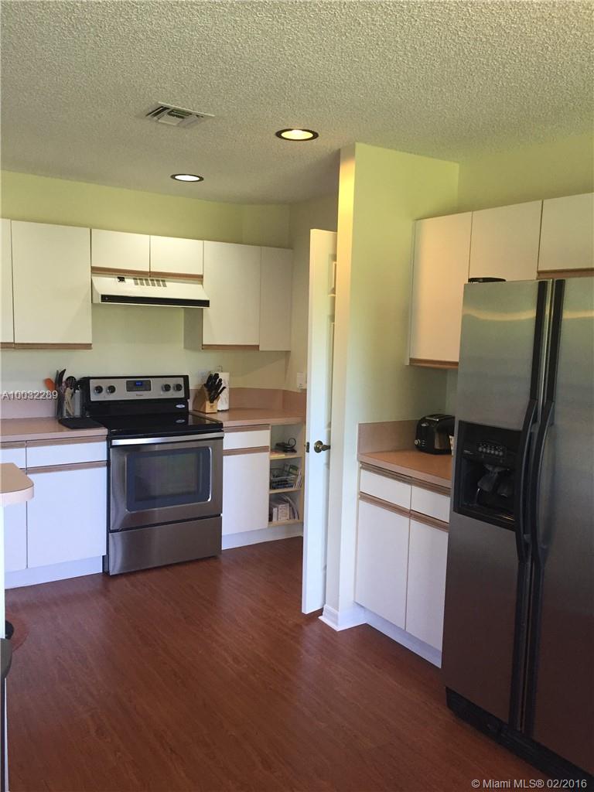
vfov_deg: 61.7
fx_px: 664
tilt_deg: -4.8
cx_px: 297
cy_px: 396
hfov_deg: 48.2
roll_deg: -1.6
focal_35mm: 29
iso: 50
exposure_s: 1/30
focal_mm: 4.15
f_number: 2.2
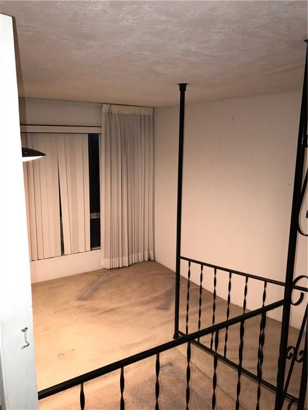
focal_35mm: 28
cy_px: 205
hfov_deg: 49.7
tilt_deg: -11.2
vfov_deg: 63.4
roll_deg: -1.8
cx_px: 154
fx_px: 332
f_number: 1.8
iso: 64
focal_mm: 3.99
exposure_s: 1/30
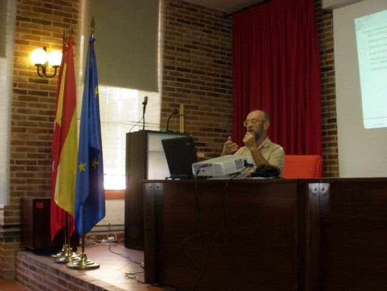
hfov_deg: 42.9
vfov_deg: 32.9
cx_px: 194
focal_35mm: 44
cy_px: 146
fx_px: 492
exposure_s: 1/40
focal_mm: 7.7
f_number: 4
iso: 320
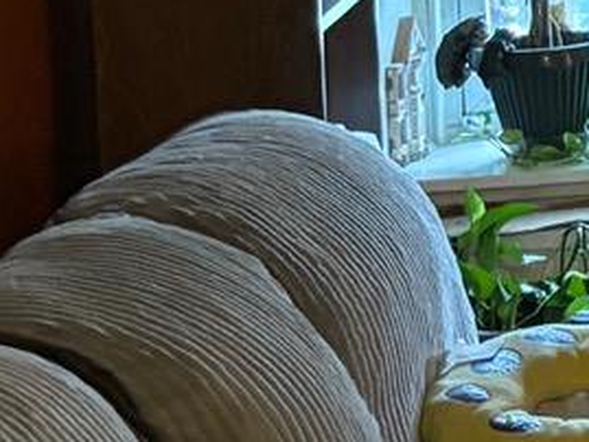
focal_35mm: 198
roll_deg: +1.1
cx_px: 2133
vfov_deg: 7.4
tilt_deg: -3.5
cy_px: -201
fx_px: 3371
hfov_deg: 7.7
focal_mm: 5.96
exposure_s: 1/30
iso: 500
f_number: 1.6
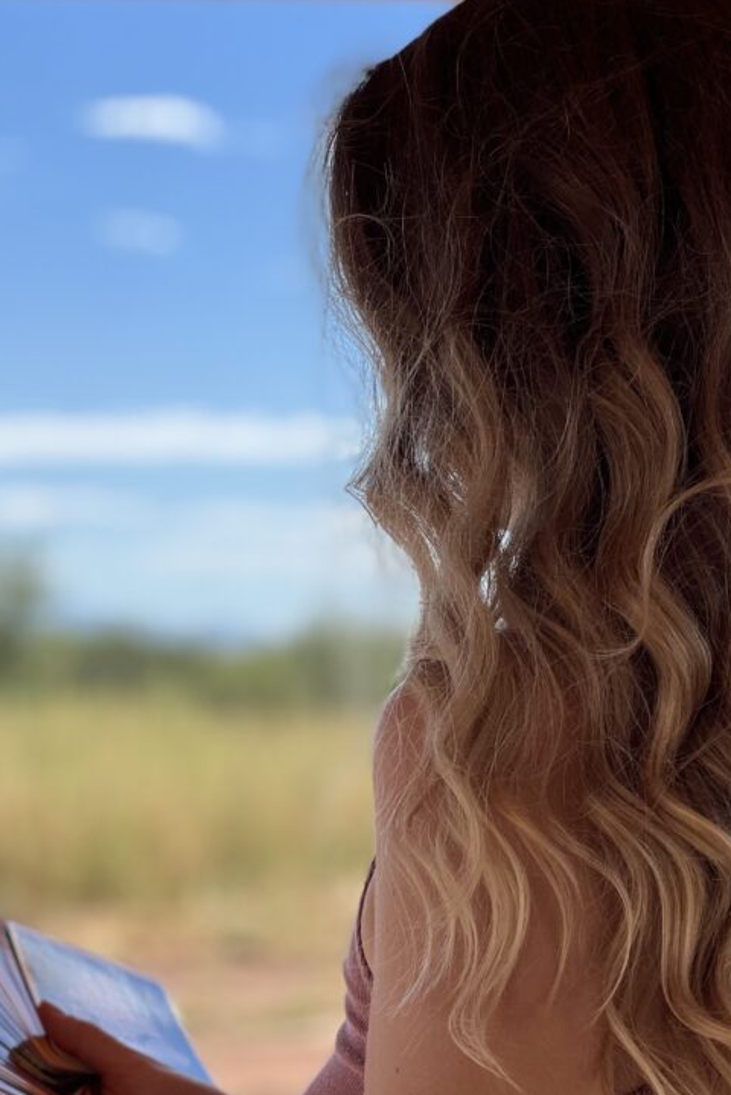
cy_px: 713
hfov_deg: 12.0
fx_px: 3469
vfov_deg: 17.9
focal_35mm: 114
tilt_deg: -0.3
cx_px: 358
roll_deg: +0.0
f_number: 2.8
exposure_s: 1/595
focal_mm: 9
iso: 32
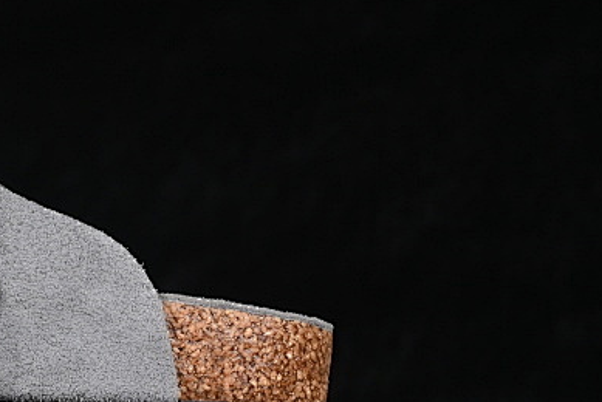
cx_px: -200
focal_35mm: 208
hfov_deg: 9.7
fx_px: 3481
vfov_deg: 6.6
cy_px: 100
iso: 160
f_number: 7.1
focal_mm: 50
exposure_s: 1/80
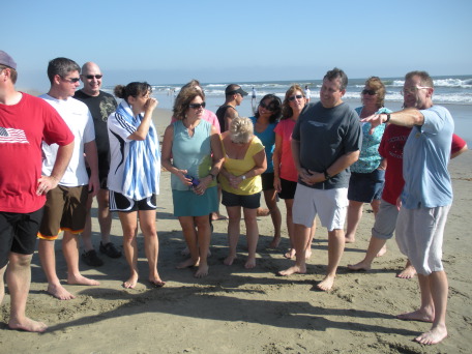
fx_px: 491
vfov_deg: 39.7
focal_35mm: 36
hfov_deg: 51.4
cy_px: 177
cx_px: 236
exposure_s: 1/580
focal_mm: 6.3
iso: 64
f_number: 3.5
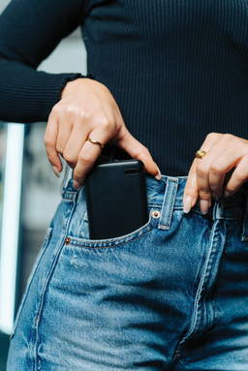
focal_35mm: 75
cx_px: 124
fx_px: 774
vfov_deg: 27.0
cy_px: 186
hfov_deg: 18.2
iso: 1000
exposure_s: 1/800
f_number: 2.8
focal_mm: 75
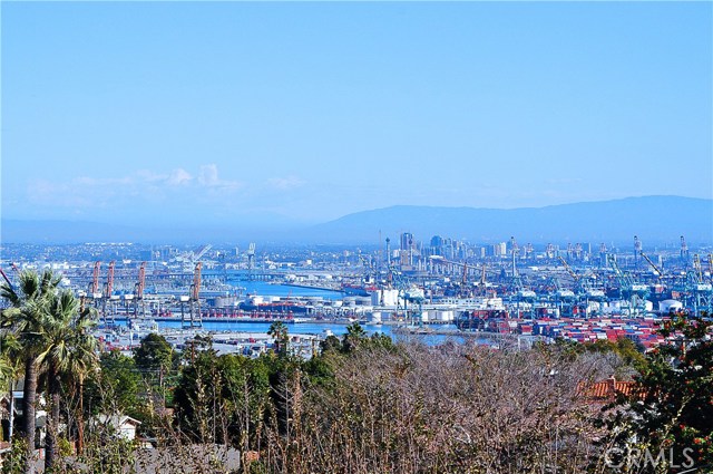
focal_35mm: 128
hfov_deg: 16.1
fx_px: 2522
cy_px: 237
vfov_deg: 10.7
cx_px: 356
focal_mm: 85
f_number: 14
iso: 720
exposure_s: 1/1000
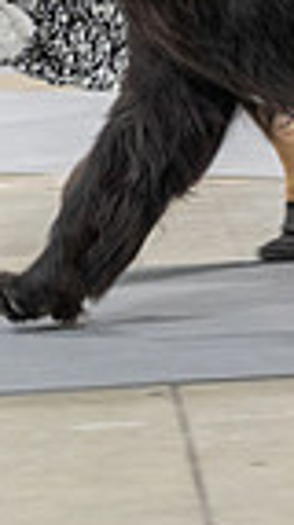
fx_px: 5455
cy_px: -68
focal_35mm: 392
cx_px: 434
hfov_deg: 3.1
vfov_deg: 5.5
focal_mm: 92
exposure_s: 1/160
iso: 3200
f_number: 2.8
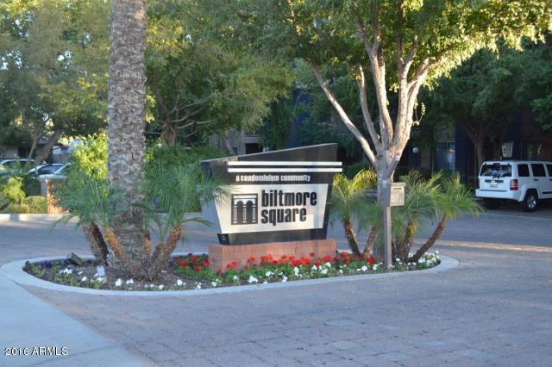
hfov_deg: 41.1
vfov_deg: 28.0
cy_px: 184
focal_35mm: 48
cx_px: 276
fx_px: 736
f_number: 5.6
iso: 400
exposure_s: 1/125
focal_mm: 32
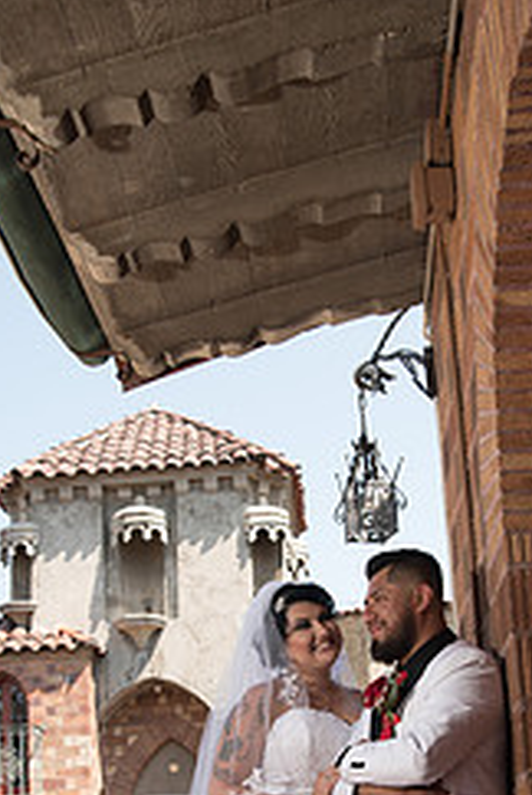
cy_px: 670
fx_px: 1149
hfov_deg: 26.1
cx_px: 289
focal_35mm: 52
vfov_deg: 36.4
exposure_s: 1/250
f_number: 5
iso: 100
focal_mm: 28
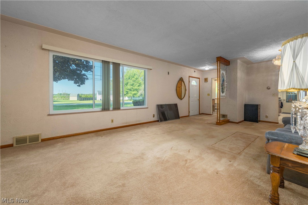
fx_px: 120
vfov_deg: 81.1
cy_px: 102
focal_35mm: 14
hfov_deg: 104.3
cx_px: 154
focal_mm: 14
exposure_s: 1/60
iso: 64
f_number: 9
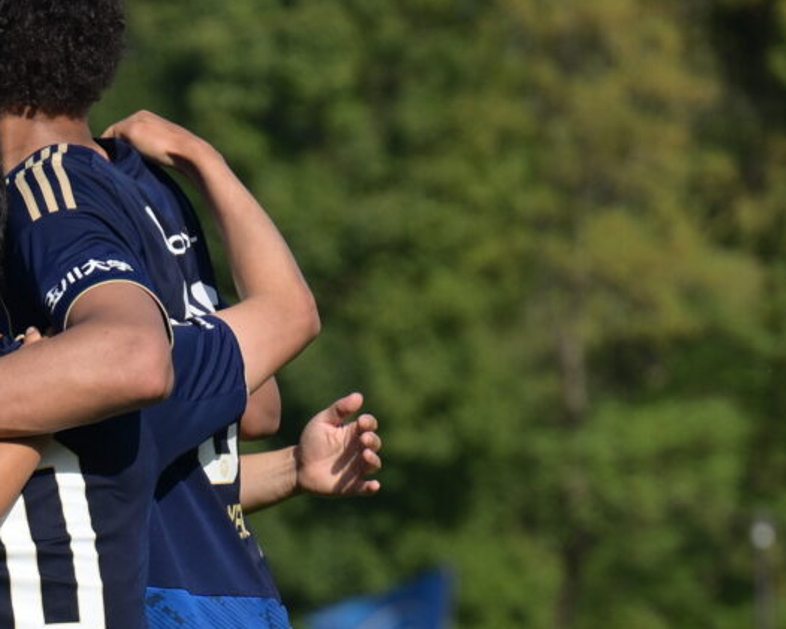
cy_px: 631
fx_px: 13285
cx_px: -554
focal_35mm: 571
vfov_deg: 2.7
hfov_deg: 3.4
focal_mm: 125
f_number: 4
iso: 160
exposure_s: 1/2000
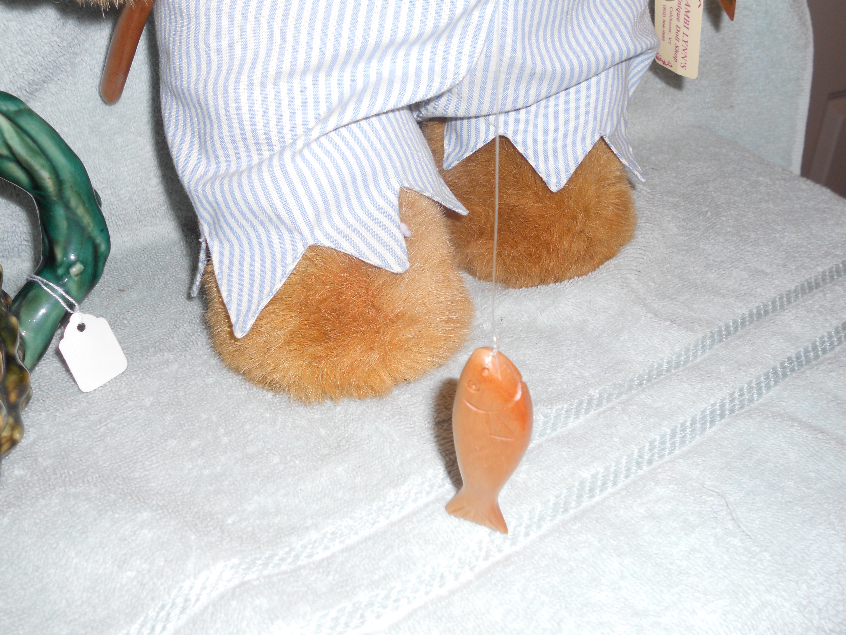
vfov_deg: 44.2
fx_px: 782
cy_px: 318
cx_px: 423
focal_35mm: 32
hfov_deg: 56.8
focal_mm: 5.8
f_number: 3.5
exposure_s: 1/25
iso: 80
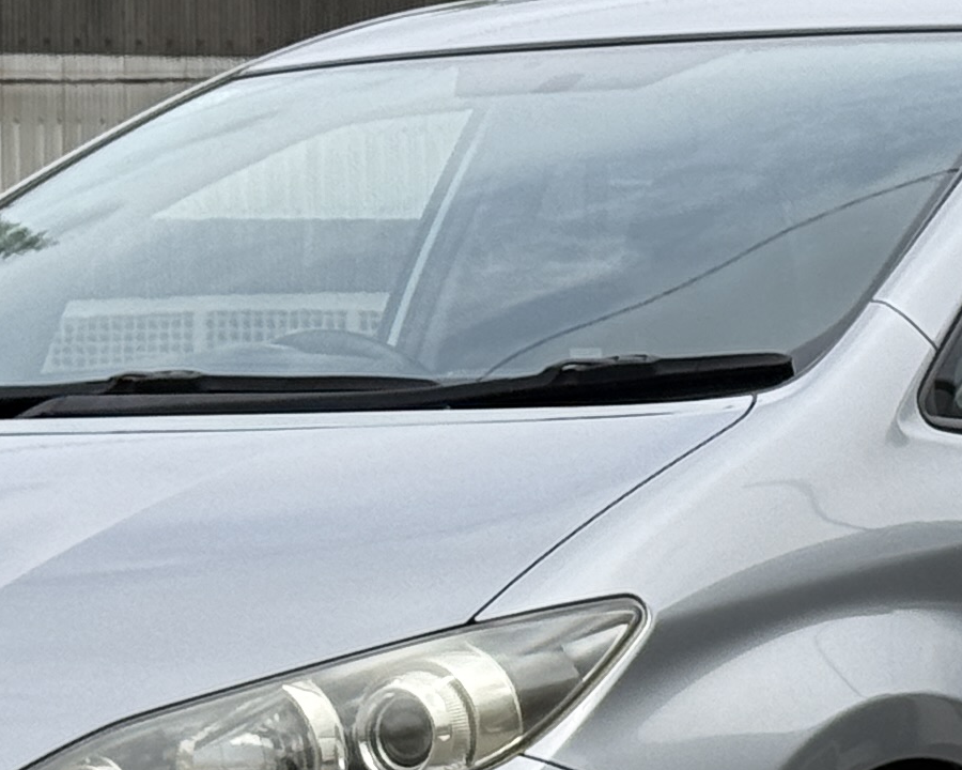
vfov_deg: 7.4
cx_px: 611
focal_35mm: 210
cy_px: 363
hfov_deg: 9.2
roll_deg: +0.2
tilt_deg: -0.6
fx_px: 5979
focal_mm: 6.76
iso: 80
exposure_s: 1/4329
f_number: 1.78
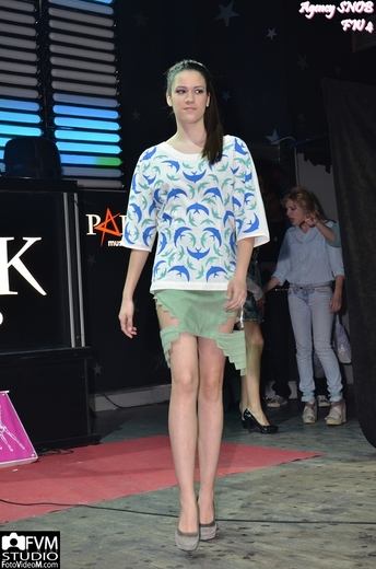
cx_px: 188
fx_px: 898
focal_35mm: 57
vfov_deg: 35.1
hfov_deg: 23.7
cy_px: 284
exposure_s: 1/60
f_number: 6.3
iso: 640
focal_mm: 38
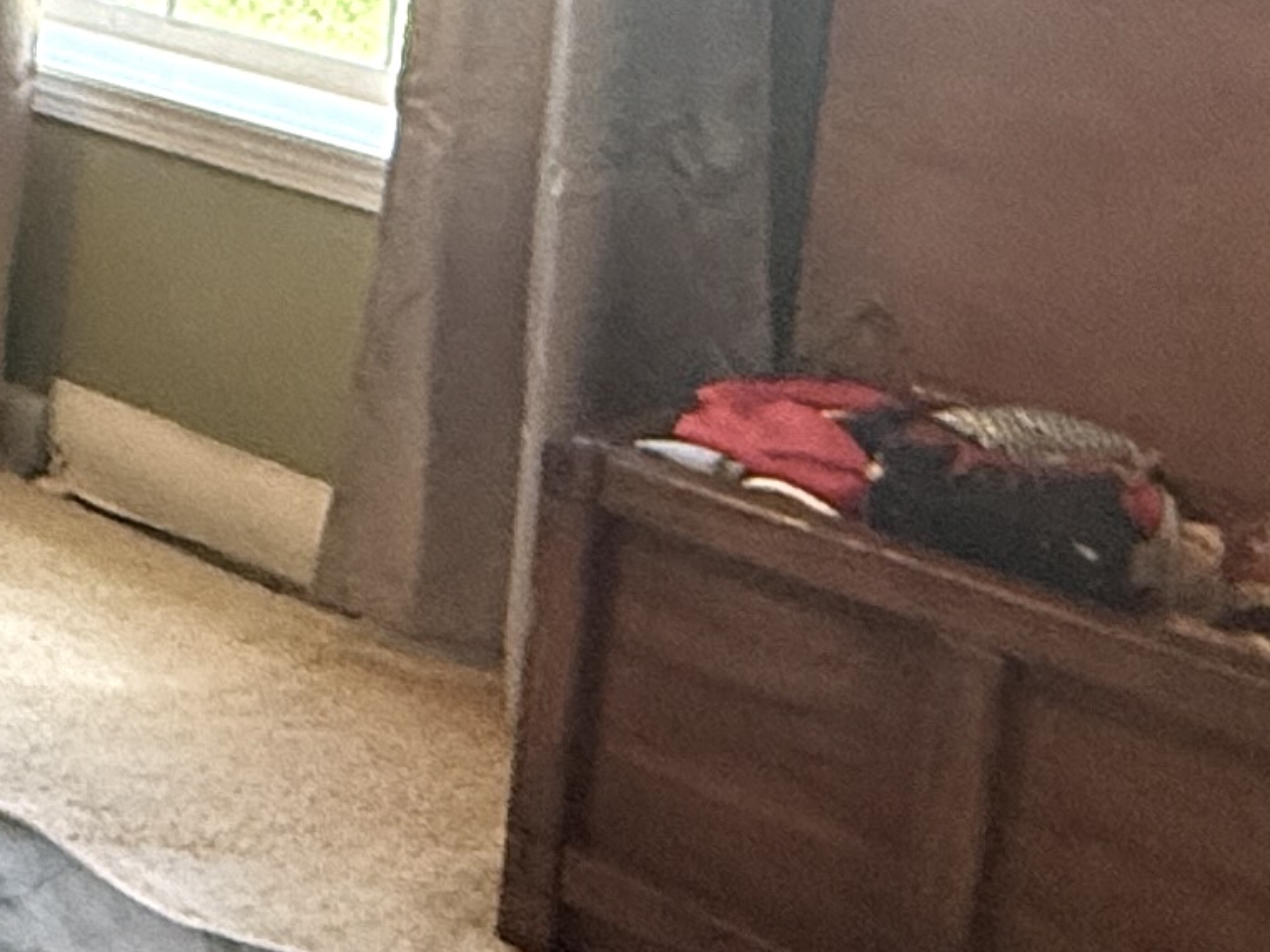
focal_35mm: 74
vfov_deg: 18.8
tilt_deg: -10.4
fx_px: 2715
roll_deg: +0.5
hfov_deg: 20.8
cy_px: -206
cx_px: -819
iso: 250
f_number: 2.2
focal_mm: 2.22
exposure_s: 1/60
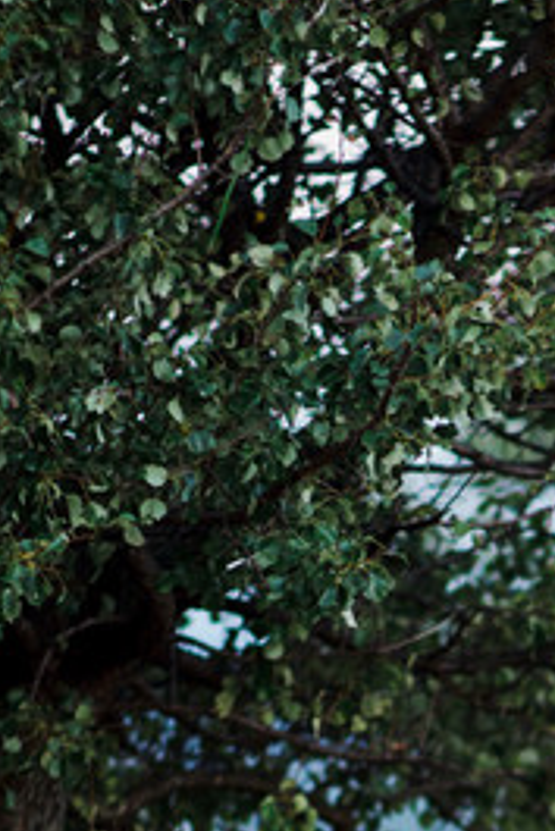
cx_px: 593
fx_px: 6558
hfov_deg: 4.8
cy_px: 988
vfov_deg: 7.2
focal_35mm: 284
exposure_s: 1/400
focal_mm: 85
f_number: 1.8
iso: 400
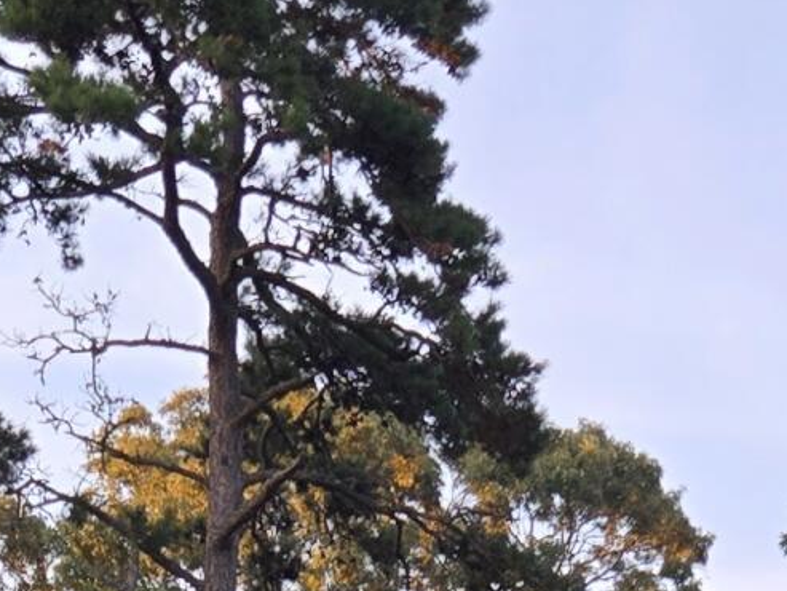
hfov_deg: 14.0
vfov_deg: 8.7
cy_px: 1791
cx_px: 683
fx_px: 3184
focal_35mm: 140
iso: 25
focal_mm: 5.4
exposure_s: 1/120
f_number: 1.8
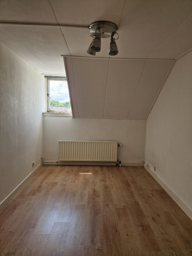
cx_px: 96
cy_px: 128
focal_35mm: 23
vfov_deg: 73.9
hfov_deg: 58.9
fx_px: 170
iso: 50
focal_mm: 5.4
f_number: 1.8
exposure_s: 1/180
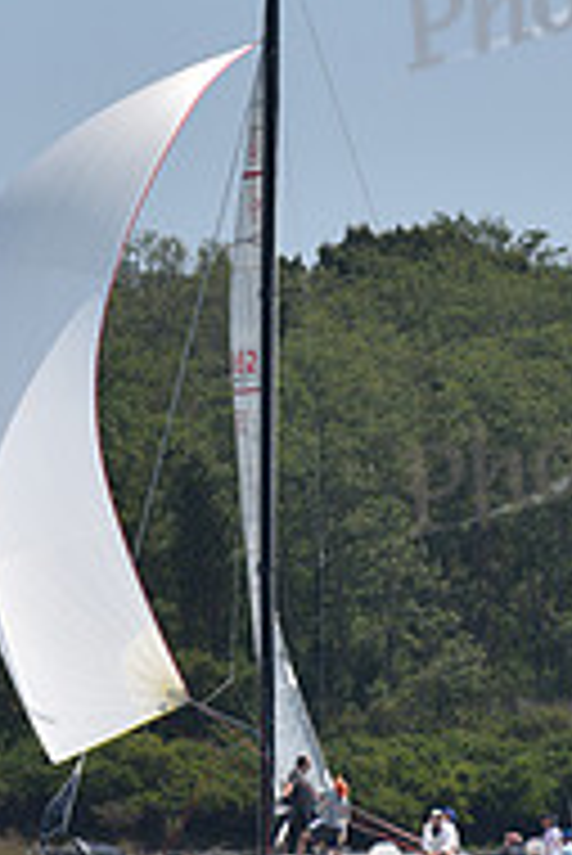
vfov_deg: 3.4
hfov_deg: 2.3
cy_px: 252
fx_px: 14487
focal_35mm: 609
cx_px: 169
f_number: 4.5
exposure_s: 1/1250
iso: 250
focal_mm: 200
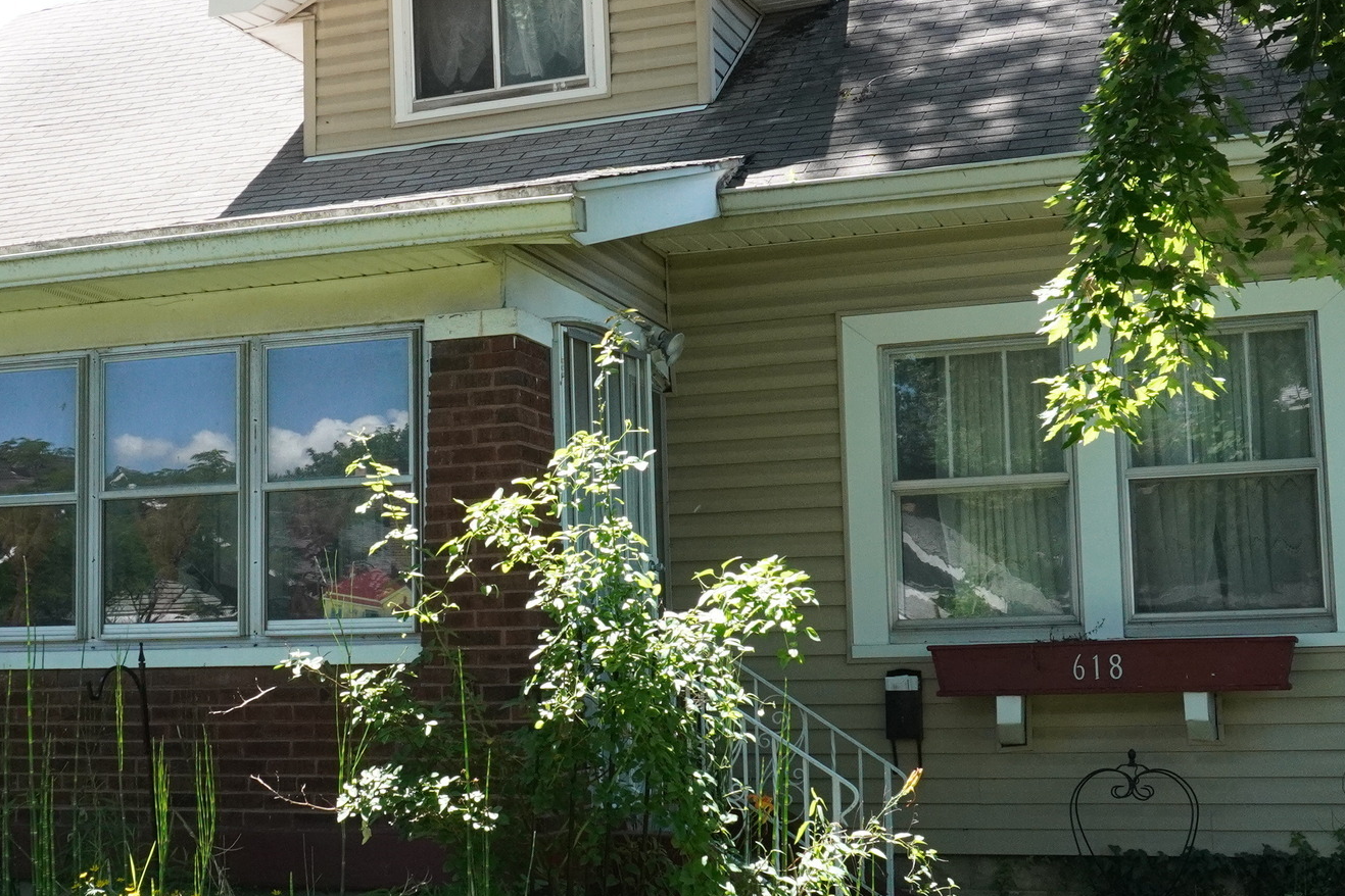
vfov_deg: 24.2
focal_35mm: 56
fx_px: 2092
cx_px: 406
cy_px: 507
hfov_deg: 35.2
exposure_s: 1/400
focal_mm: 16
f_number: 8
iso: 1000
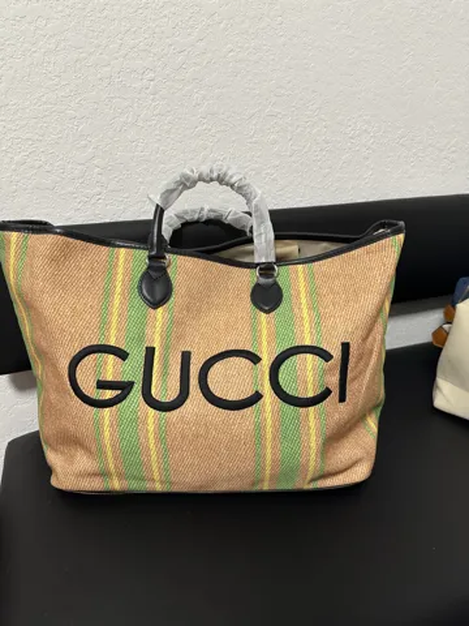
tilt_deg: -21.9
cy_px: 313
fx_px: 434
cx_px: 234
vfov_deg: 71.6
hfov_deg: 56.8
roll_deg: -0.2
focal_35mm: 24
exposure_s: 1/50
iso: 250
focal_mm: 6.86
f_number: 1.78
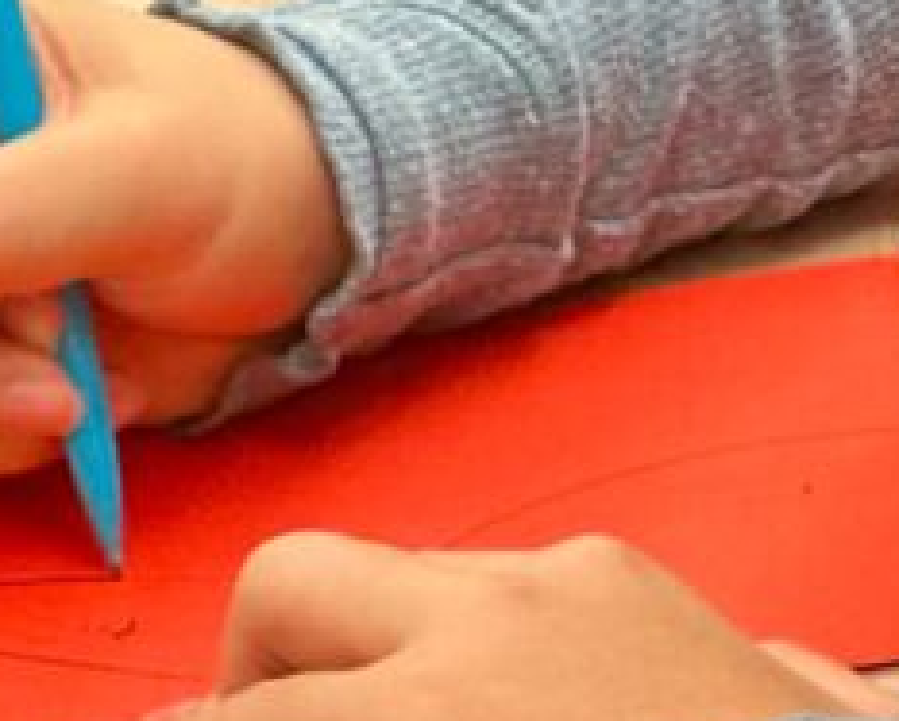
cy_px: -586
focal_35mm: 330
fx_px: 8791
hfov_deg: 5.8
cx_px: 953
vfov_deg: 4.6
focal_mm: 9
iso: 400
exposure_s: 1/24
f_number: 2.8
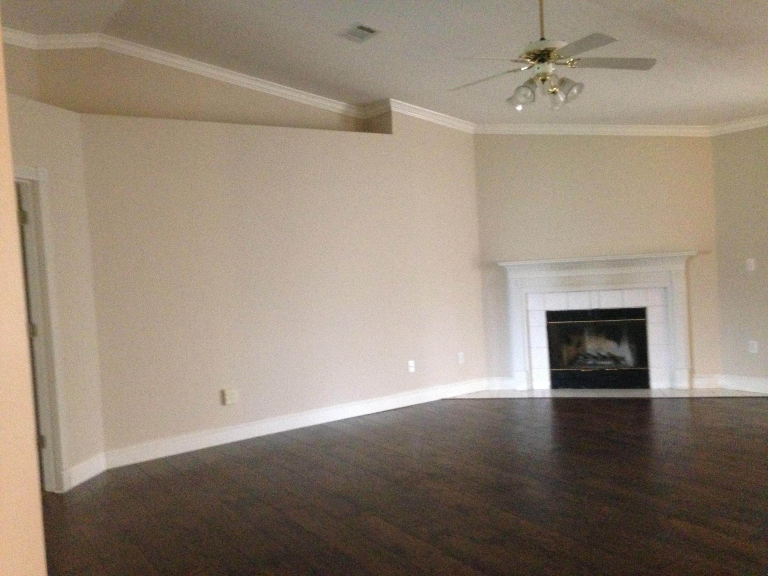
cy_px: 288
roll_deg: +3.1
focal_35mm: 33
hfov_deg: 55.4
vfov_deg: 42.9
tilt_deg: -3.8
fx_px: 732
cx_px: 384
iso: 640
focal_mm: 4.12
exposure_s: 1/15
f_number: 2.4
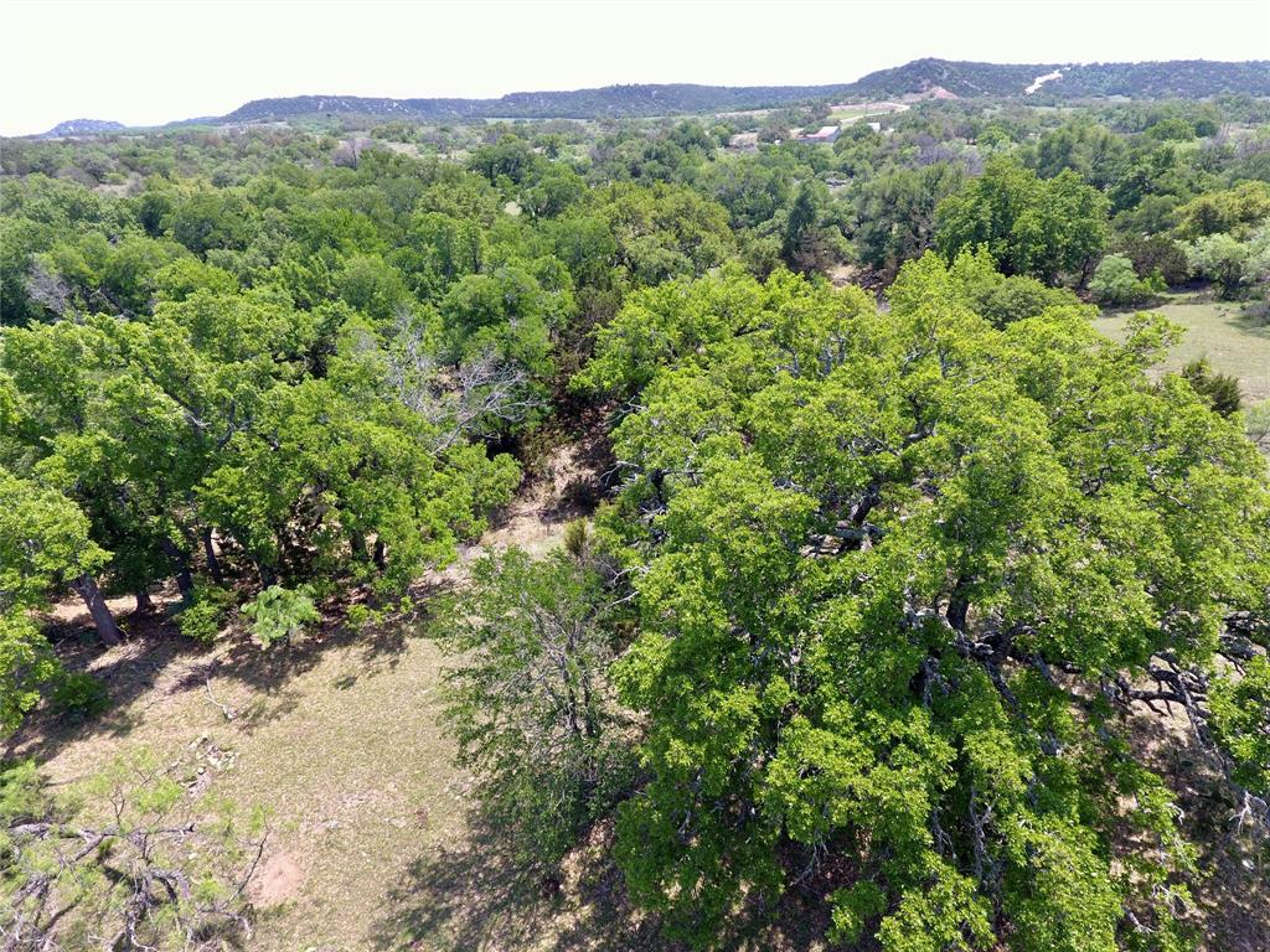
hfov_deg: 81.7
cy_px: 476
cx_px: 635
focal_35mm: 20
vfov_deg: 66.0
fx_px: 734
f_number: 2.8
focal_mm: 3.61
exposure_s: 1/295
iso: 100
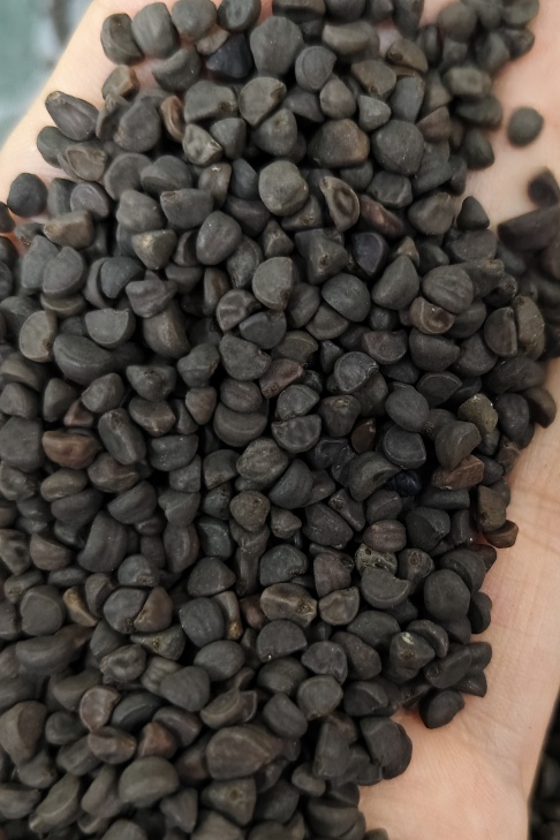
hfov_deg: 37.5
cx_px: 369
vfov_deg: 54.4
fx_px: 817
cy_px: 456
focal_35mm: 35
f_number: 1.88
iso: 3829
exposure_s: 1/250
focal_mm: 5.56
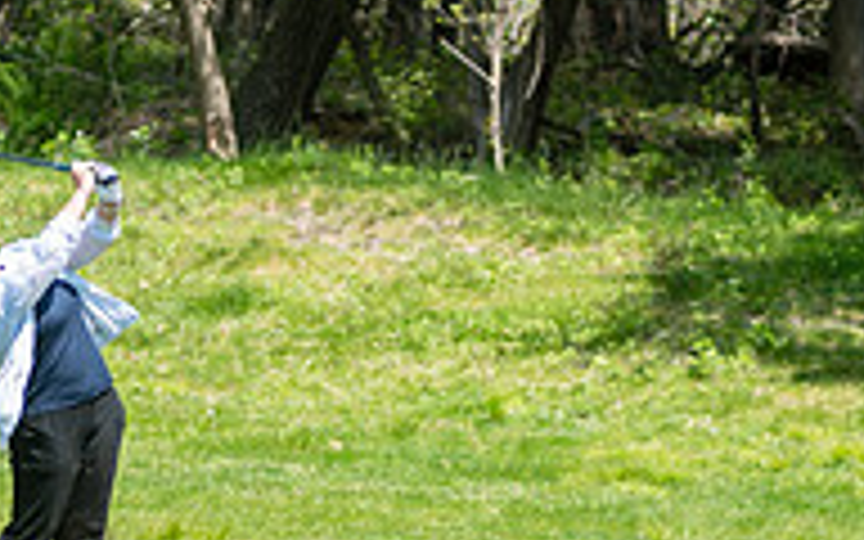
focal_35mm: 615
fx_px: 14481
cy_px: 475
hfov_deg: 3.4
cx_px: 86
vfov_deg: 2.1
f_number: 3.5
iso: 100
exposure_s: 1/640
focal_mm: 200
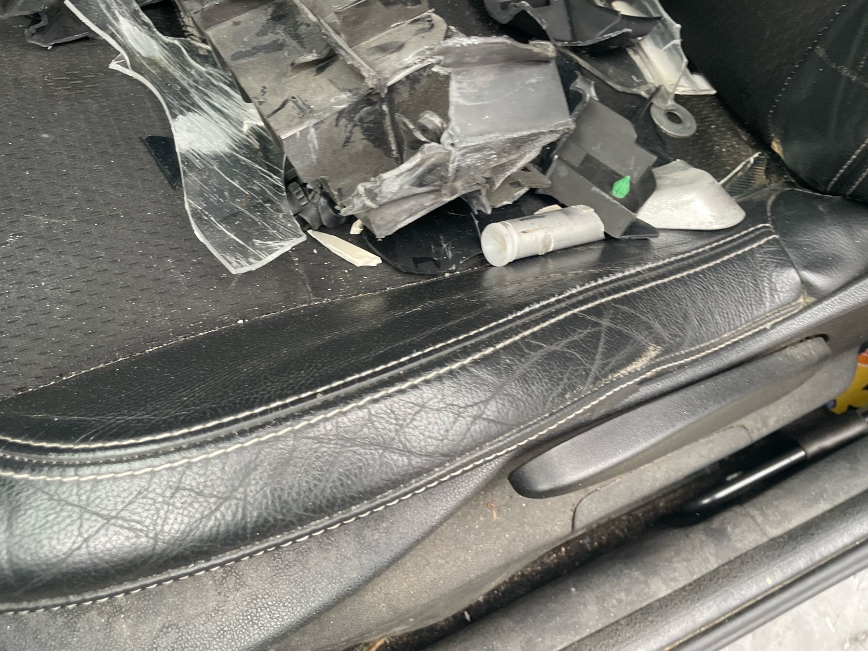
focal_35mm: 26
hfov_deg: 67.3
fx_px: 652
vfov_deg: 53.1
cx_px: 434
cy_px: 326
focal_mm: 4.2
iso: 125
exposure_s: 1/103
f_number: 1.6
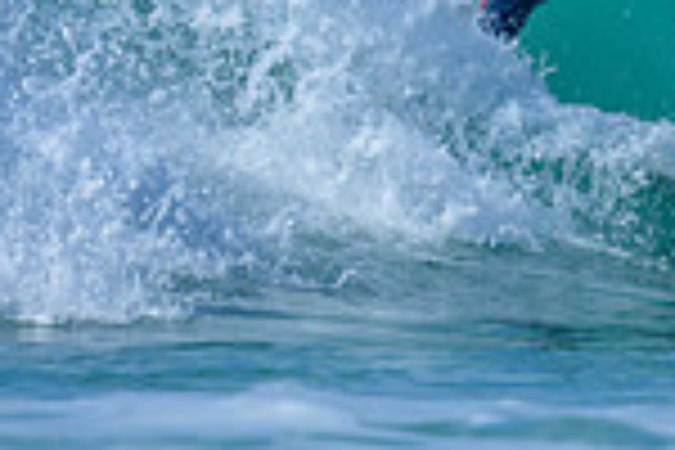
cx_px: 1174
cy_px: -301
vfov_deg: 0.3
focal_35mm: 4255
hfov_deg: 0.5
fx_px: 79775
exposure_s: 1/2000
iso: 200
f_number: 6.3
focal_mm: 800
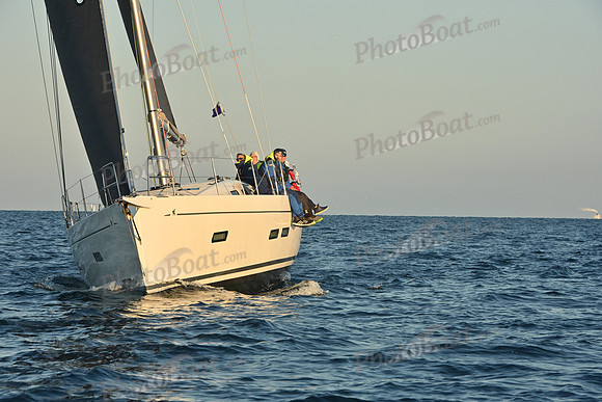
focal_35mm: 165
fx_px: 2760
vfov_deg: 8.3
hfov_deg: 12.4
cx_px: 301
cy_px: 201
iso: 800
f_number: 11
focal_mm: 165
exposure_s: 1/800
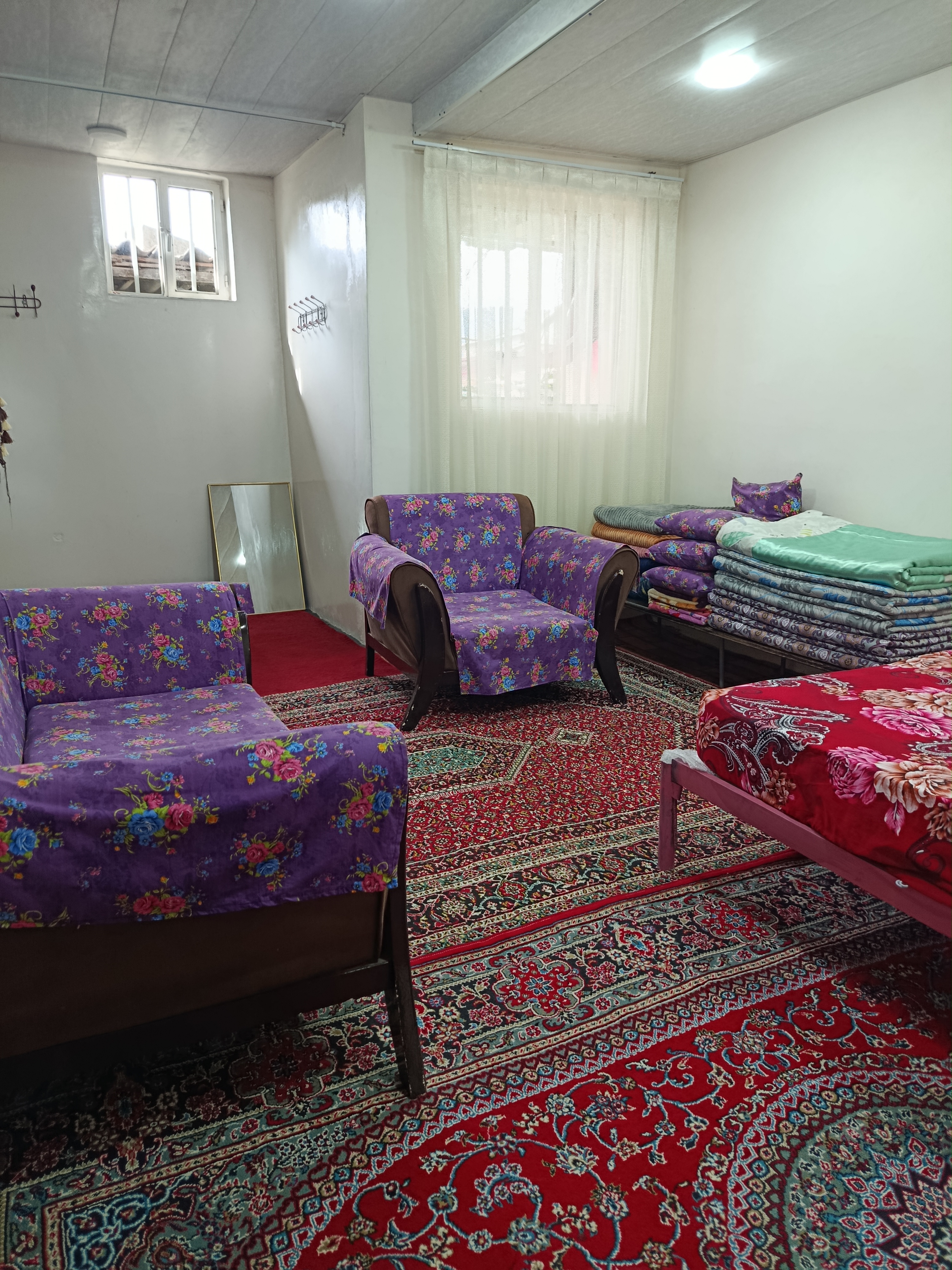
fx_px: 880
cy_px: 635
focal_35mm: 24
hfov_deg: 56.8
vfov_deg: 71.6
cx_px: 476
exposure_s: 1/100
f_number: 1.7
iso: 554
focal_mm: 5.24
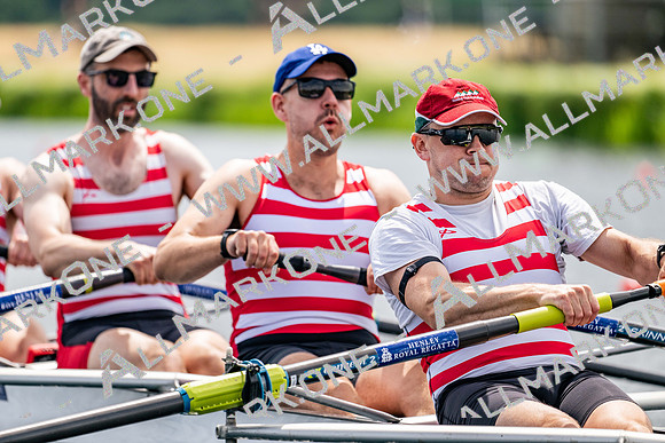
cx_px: 332
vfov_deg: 3.4
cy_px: 222
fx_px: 7390
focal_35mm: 400
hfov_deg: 5.2
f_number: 4.5
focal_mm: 400
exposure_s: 1/2500
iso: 360
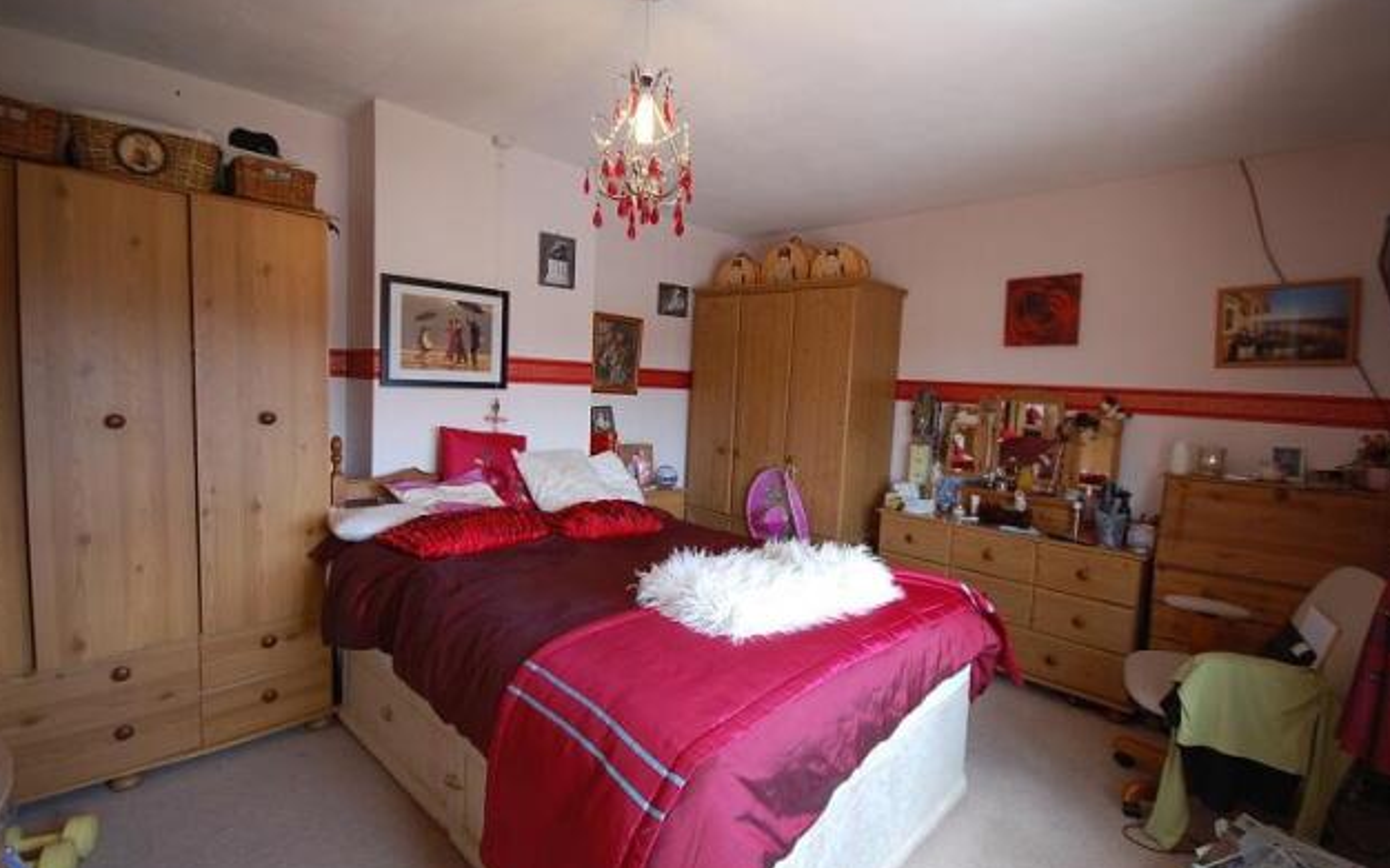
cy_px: 424
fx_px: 606
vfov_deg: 71.2
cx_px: 713
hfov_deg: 97.8
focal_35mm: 16
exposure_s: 1/60
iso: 400
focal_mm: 10
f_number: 4
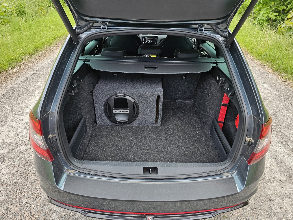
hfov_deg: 73.9
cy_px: 110
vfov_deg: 58.9
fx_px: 195
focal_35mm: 23
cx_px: 146
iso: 20
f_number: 1.7
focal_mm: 6.3
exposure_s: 1/120
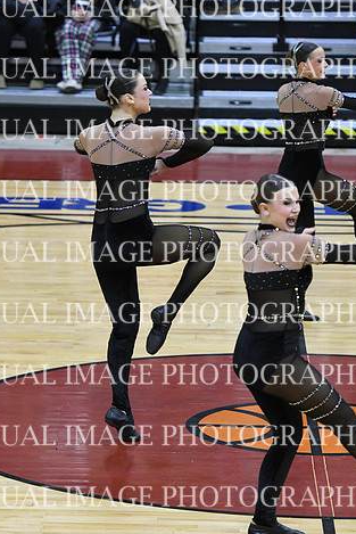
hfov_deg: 5.5
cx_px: 154
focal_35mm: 250
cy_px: 282
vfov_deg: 8.2
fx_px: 3705
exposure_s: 1/400
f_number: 2.8
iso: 3200
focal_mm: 135
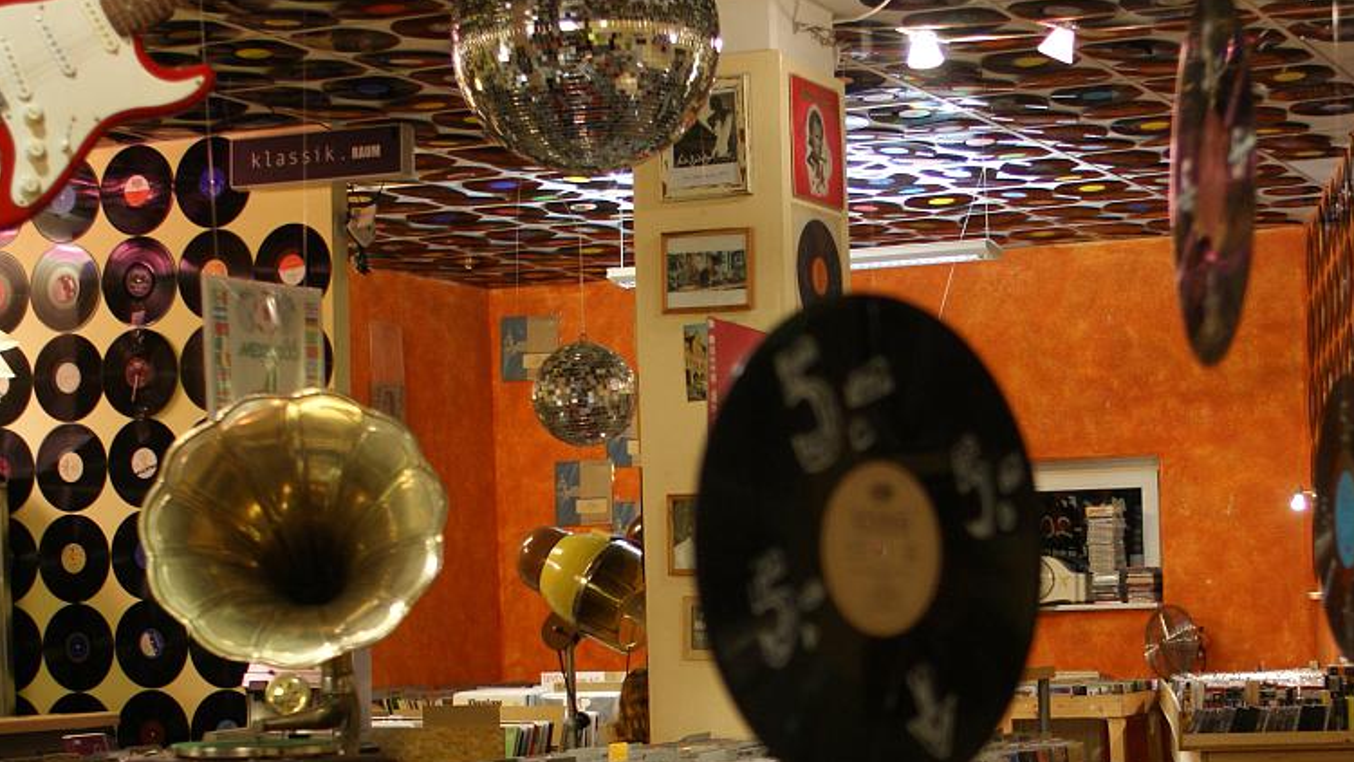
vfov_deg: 15.8
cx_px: 939
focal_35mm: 75
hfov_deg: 28.0
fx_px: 2693
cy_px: 760
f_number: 2.8
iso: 400
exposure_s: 1/15
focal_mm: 28
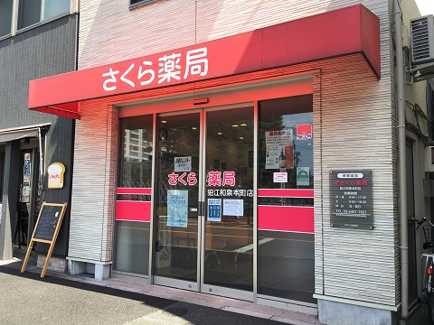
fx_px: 364
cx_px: 217
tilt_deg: +5.7
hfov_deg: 61.7
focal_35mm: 29
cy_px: 162
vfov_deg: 48.2
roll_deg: -0.2
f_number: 2.2
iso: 25
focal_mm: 4.15
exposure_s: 1/469
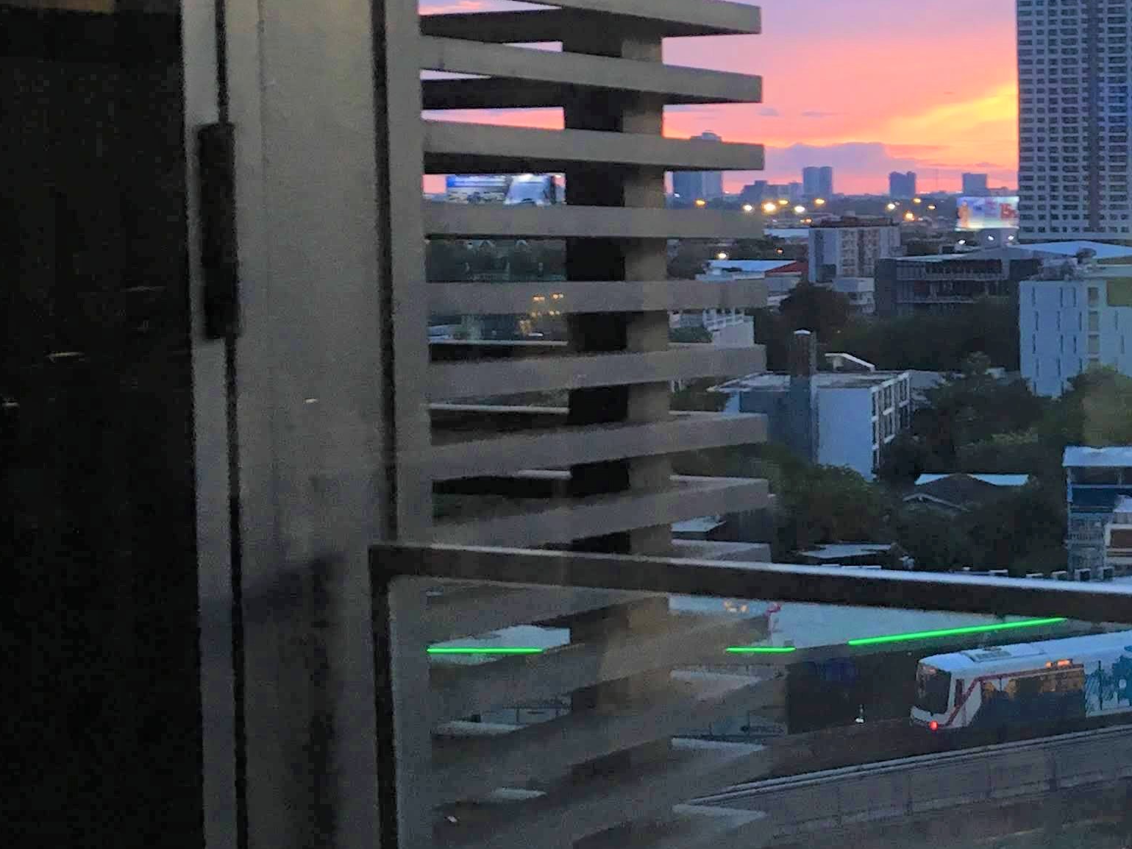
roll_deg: +0.7
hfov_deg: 24.0
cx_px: 1244
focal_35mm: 76
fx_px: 2485
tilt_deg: -4.1
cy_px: 369
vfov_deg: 19.4
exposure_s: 1/33
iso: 80
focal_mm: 4.15
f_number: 2.2
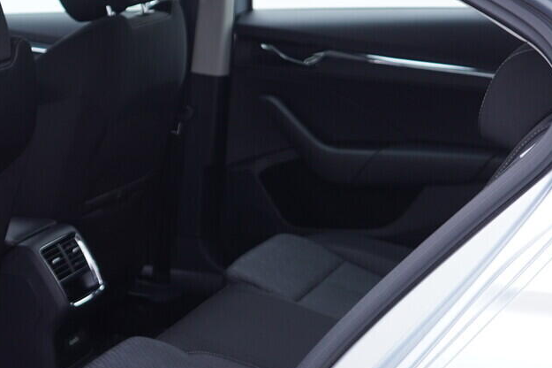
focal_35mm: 83
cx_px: 11
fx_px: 1272
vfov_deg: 16.4
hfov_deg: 23.5
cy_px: 247
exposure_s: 1/40
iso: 125
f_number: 2.8
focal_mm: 24
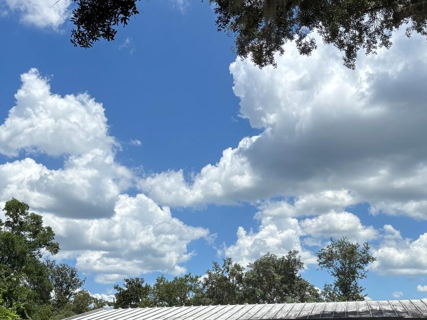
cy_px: 261
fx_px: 592
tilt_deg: +9.4
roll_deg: +0.6
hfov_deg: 39.6
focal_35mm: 48
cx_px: 235
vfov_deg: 29.5
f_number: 1.6
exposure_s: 1/4854
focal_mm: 5.96
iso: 50
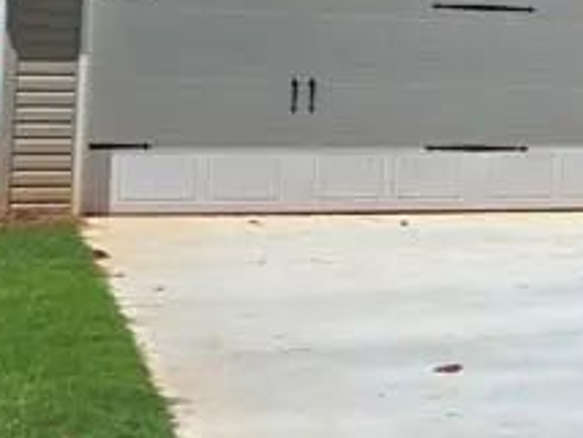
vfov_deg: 13.3
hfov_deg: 14.9
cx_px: 1139
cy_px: 27
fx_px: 1855
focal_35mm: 110
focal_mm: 5.4
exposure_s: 1/2537
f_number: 1.8
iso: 25
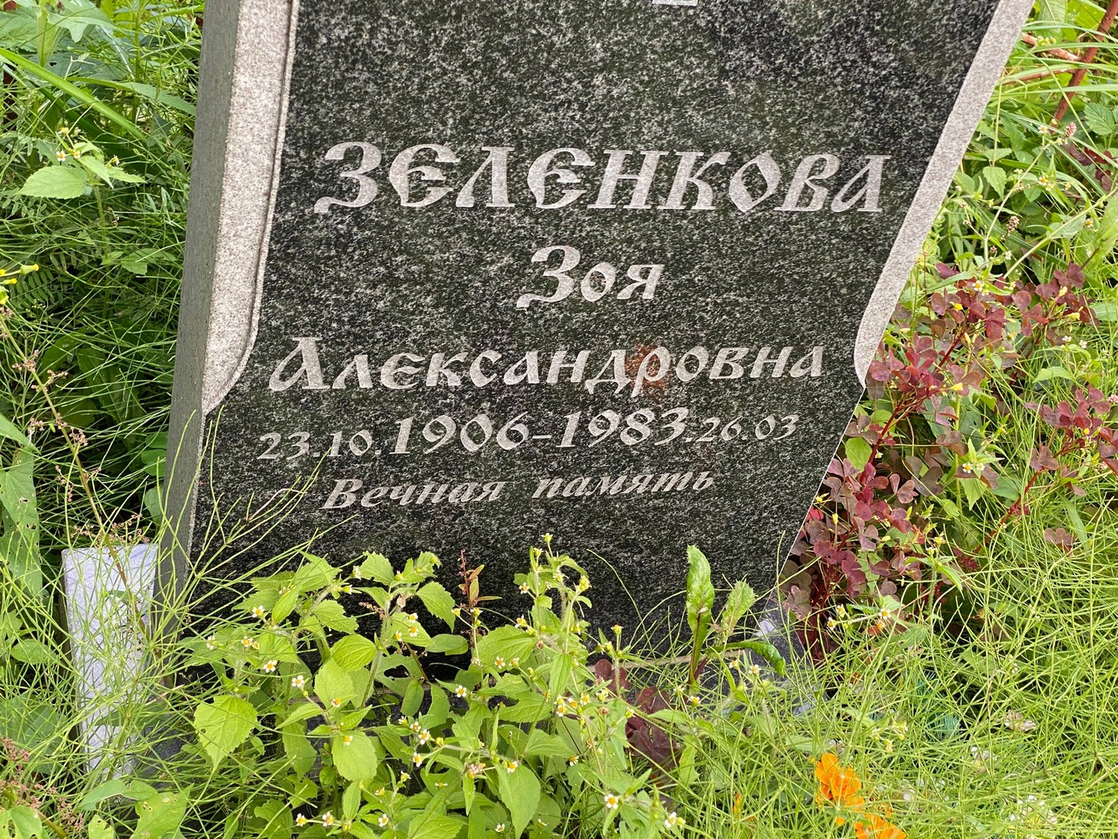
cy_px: 420
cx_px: 559
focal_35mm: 52
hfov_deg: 36.8
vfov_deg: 28.0
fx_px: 1679
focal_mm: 6
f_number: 2
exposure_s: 1/121
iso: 64
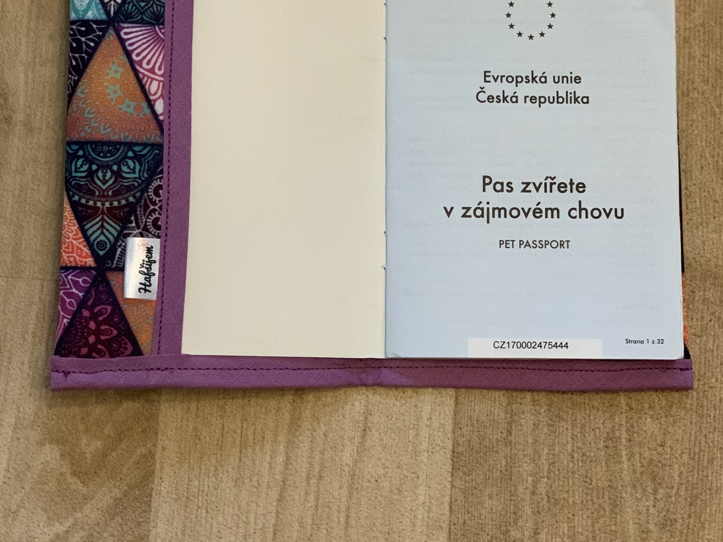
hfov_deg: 25.7
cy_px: 157
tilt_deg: -79.8
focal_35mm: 76
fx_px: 1587
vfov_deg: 19.3
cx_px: 354
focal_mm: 6
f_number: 2.4
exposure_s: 1/33
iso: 320
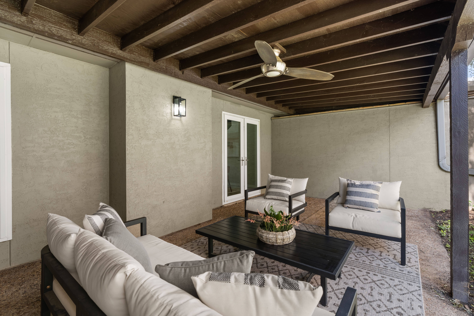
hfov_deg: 96.7
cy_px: 158
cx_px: 237
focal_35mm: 16
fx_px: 211
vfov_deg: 73.7
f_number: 7.1
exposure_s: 1/4
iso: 320
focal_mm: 16
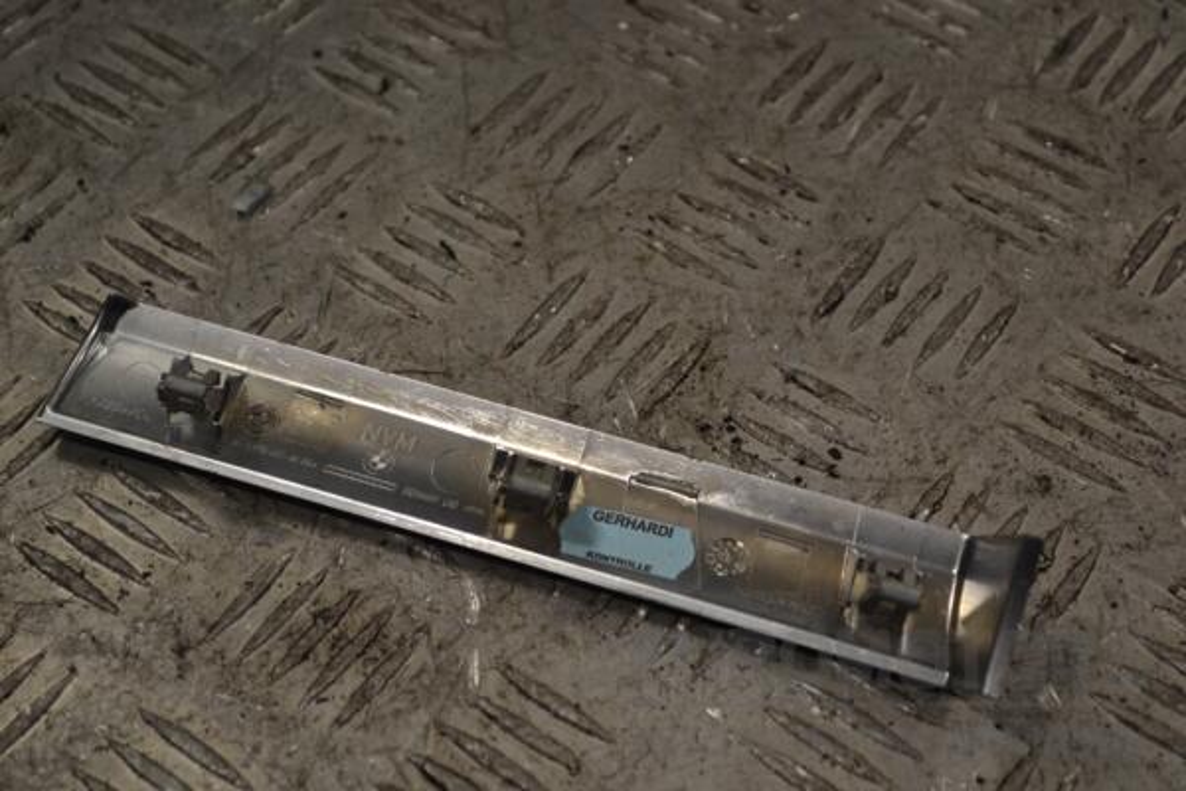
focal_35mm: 68
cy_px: 396
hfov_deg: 29.9
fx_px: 2224
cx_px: 593
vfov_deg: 20.2
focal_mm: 45
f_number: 5.6
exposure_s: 1/125
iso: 160
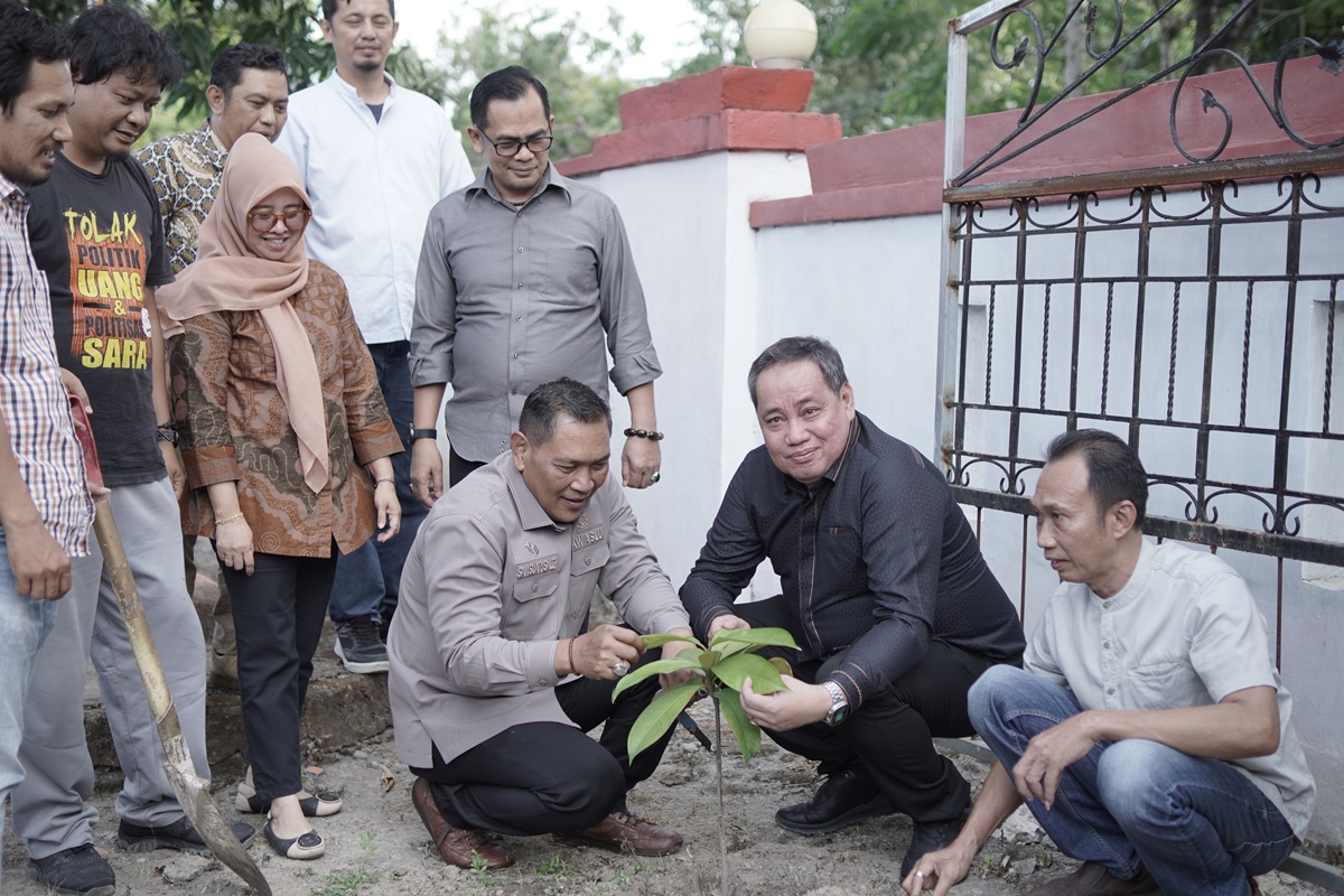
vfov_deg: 27.3
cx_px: 672
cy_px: 448
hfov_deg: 40.0
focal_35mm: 50
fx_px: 1848
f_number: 1.8
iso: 100
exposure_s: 1/200
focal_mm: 33
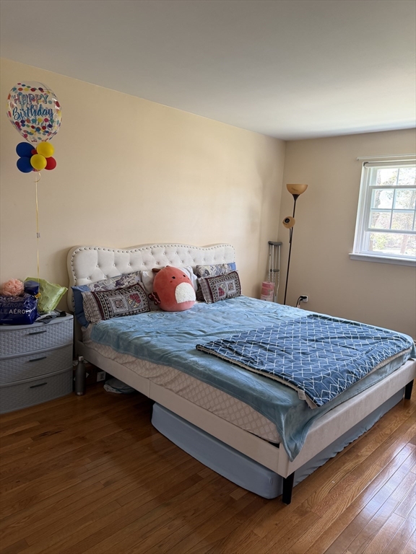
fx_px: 385
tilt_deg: -8.5
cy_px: 277
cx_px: 208
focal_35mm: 24
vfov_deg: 71.6
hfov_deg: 56.8
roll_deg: -2.3
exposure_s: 1/60
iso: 160
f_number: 1.78
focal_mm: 6.76
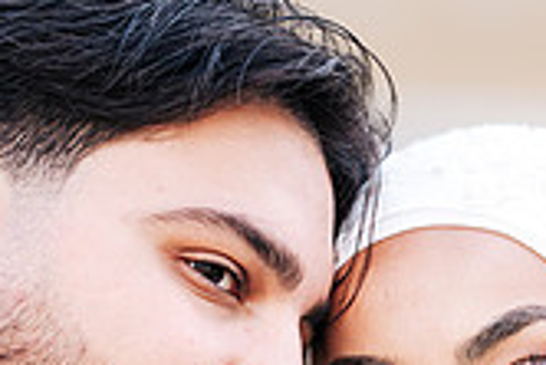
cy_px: 600
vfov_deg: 3.7
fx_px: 5677
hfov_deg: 5.5
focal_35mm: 374
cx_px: 359
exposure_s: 1/1000
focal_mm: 107
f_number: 2
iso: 200
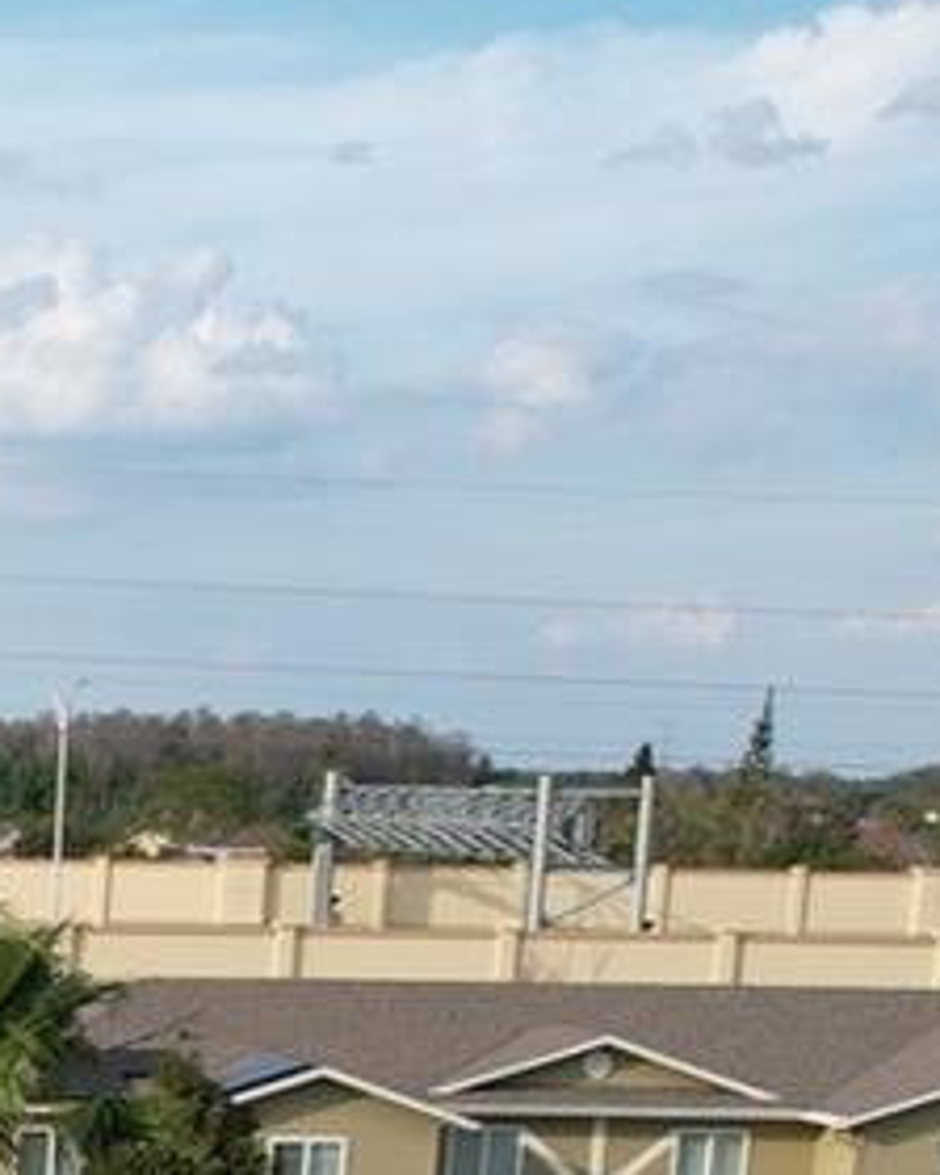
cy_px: 1771
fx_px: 4104
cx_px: -1183
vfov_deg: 15.1
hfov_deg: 11.3
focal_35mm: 118
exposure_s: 1/1250
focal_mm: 8.38
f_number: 2.8
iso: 110
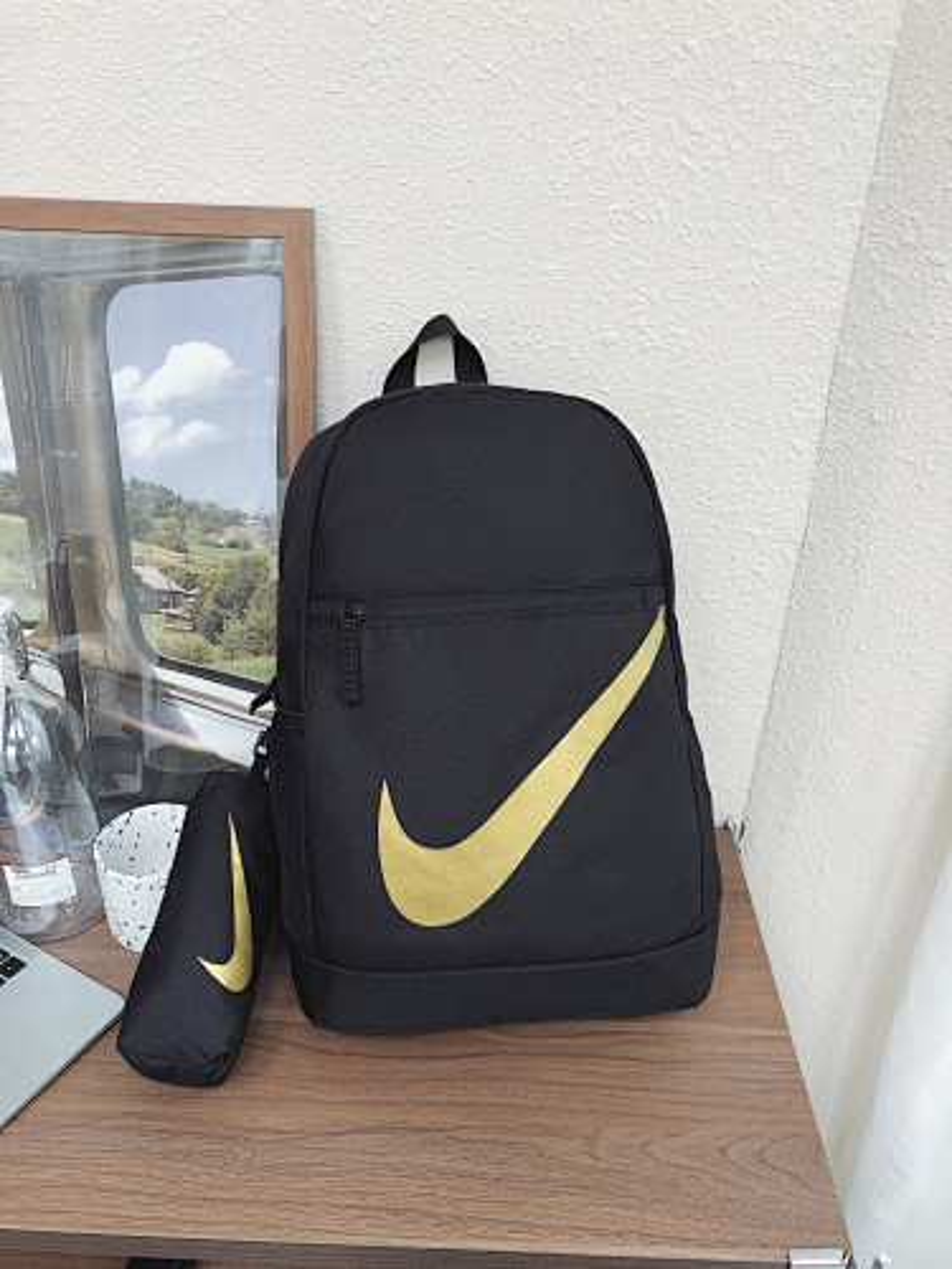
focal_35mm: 28
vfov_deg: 63.4
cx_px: 476
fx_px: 1027
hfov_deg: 49.7
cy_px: 634
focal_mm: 4
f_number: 1.8
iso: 20
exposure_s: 1/40
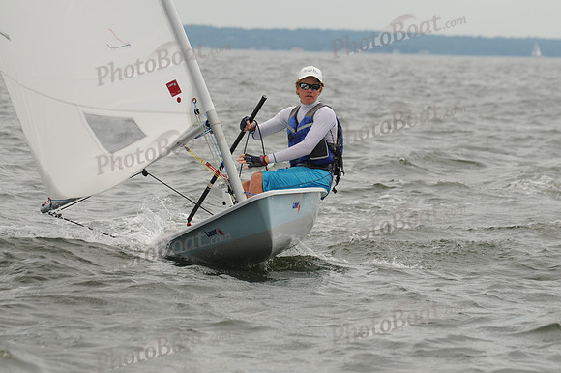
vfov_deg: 5.4
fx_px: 3968
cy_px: 186
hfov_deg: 8.1
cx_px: 280
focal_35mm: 255
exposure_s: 1/800
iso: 200
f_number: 5.6
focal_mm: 170
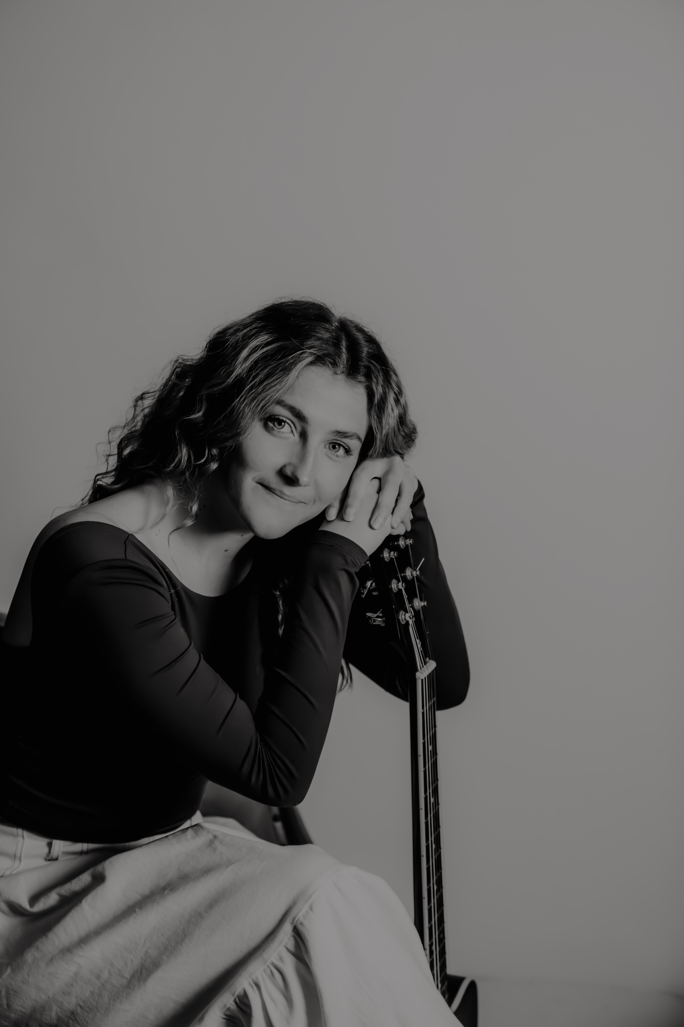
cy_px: 514
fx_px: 1995
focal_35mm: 70
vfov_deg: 28.8
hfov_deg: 19.5
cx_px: 342
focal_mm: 70
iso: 6400
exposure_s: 1/640
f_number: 3.2
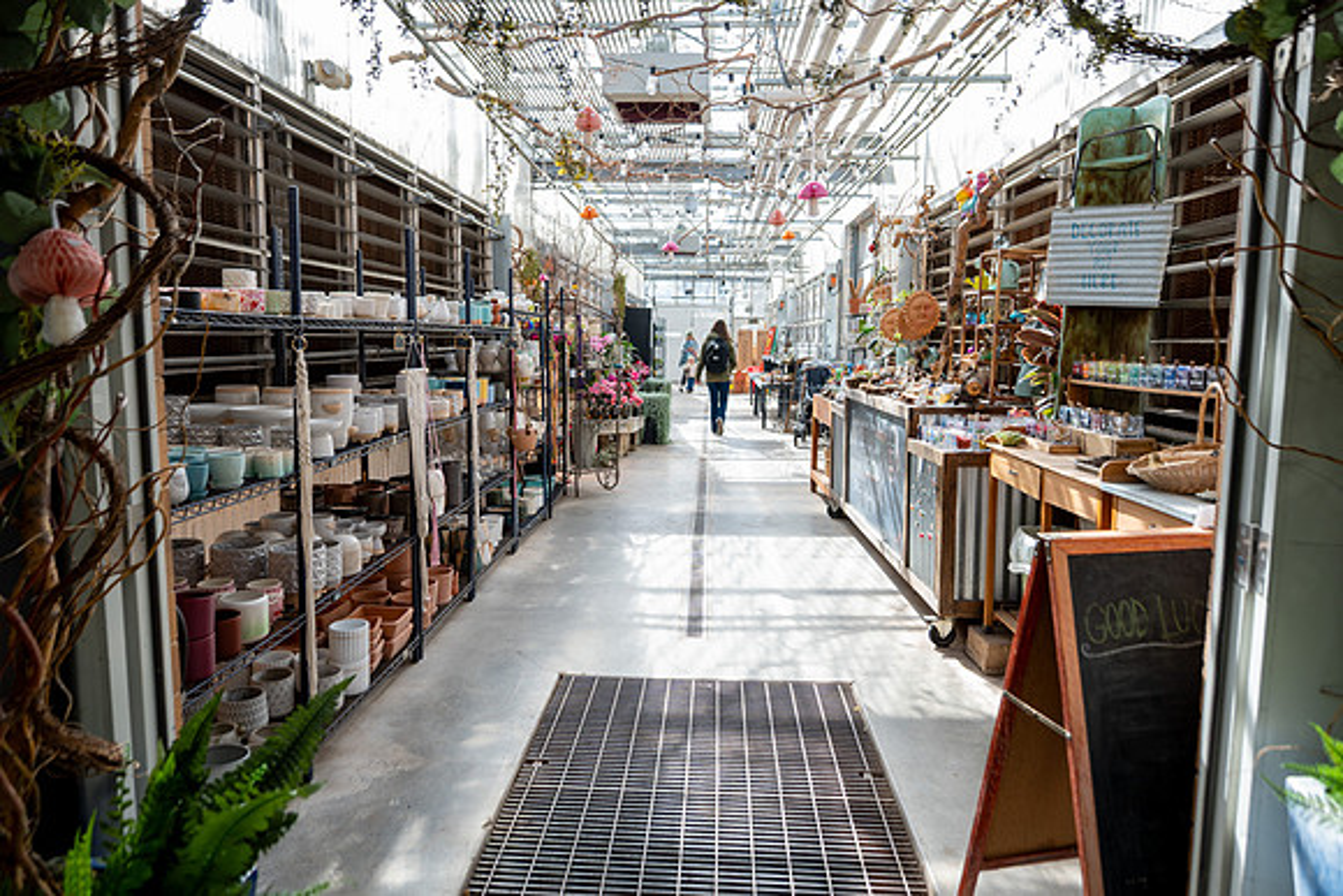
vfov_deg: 55.1
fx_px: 858
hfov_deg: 76.1
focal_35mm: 23
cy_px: 448
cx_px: 672
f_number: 4
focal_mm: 23
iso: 125
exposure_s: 1/160
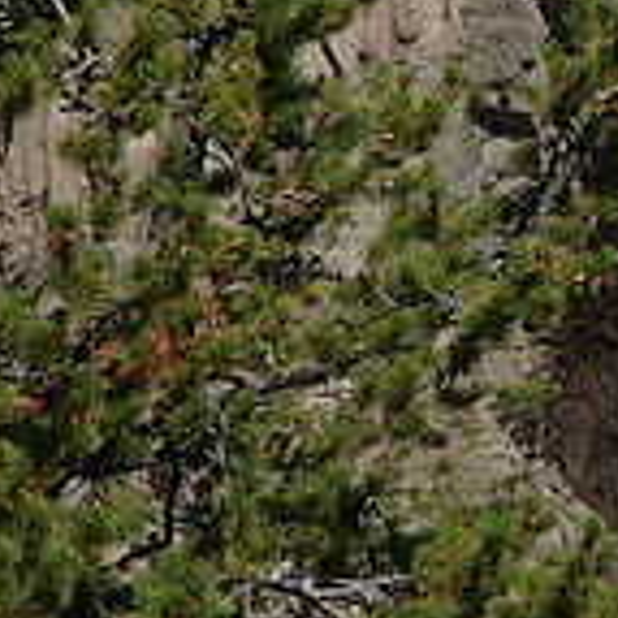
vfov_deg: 4.8
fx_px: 7312
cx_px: 1093
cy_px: 220
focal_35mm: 362
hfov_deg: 4.8
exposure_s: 1/200
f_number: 7.1
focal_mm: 70
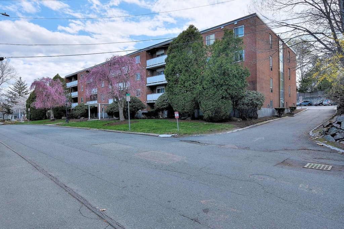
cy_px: 114
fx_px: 201
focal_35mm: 21
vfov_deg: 59.5
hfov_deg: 81.2
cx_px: 172
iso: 200
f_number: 8
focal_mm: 14
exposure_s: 1/640
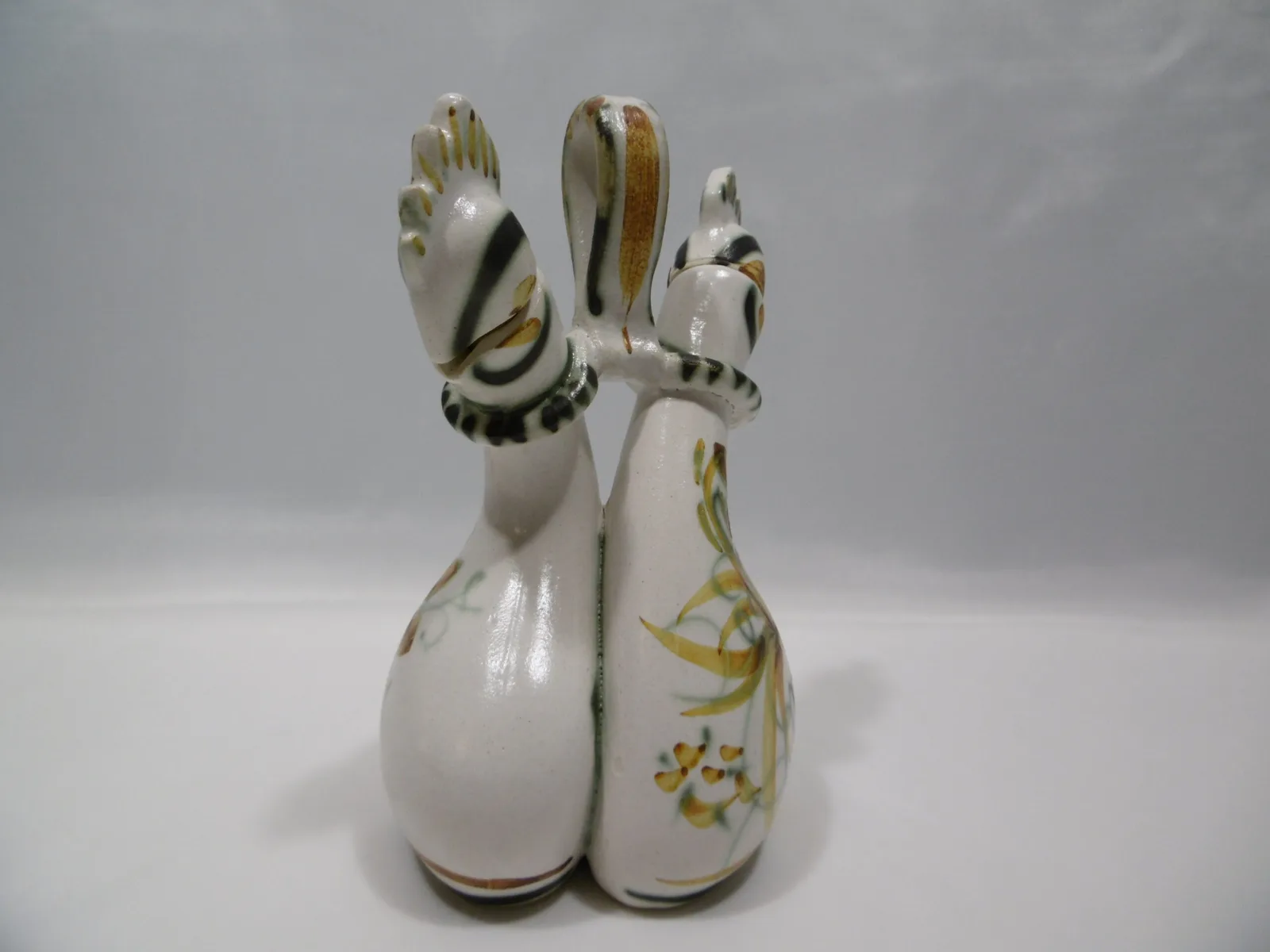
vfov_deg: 56.8
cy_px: 476
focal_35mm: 24
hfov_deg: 71.6
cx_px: 635
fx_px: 881
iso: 100
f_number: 3.1
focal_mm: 4.3
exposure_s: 1/30
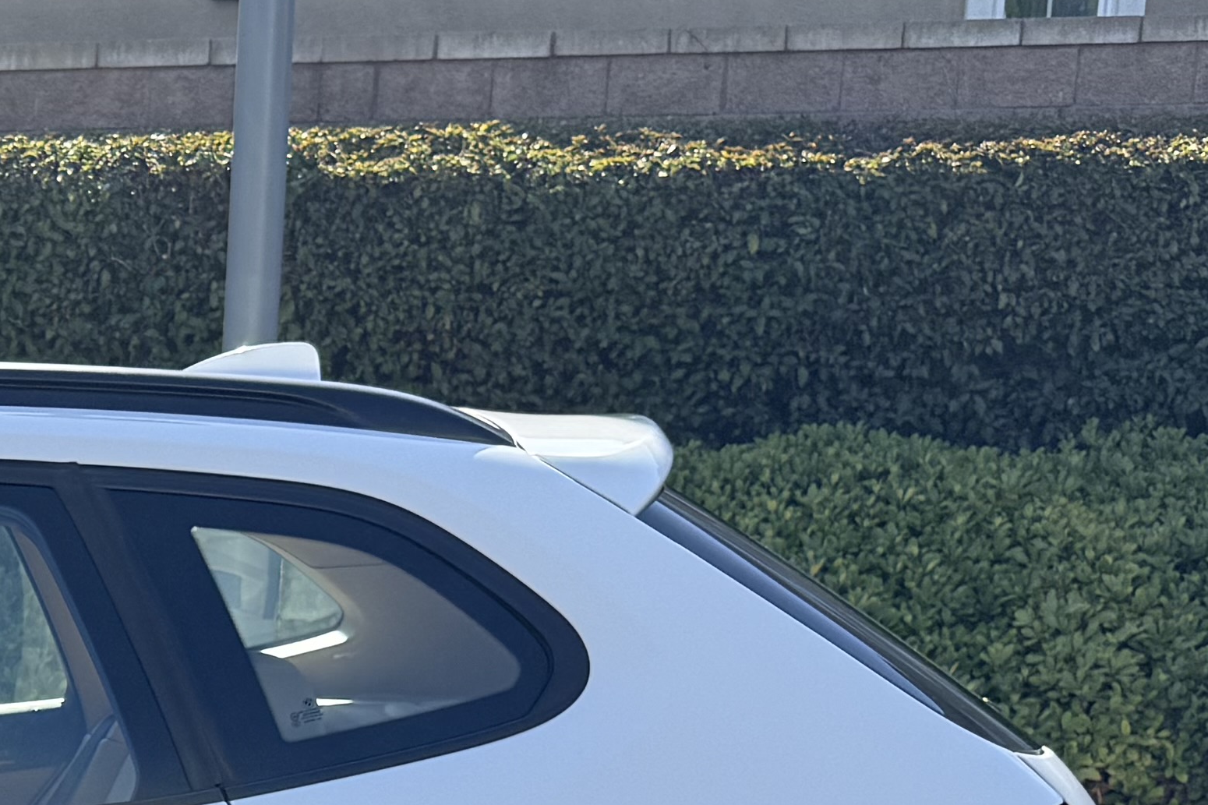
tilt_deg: -12.3
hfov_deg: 19.3
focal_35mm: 92
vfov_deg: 14.1
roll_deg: +0.5
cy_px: 1123
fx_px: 3087
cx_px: -619
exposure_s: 1/1493
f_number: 1.78
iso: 80
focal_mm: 6.76
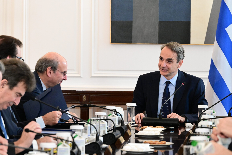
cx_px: 116
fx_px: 1205
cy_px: 78
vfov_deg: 7.3
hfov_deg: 11.0
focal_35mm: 187
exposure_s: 1/400
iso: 8000
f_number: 5.6
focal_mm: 125
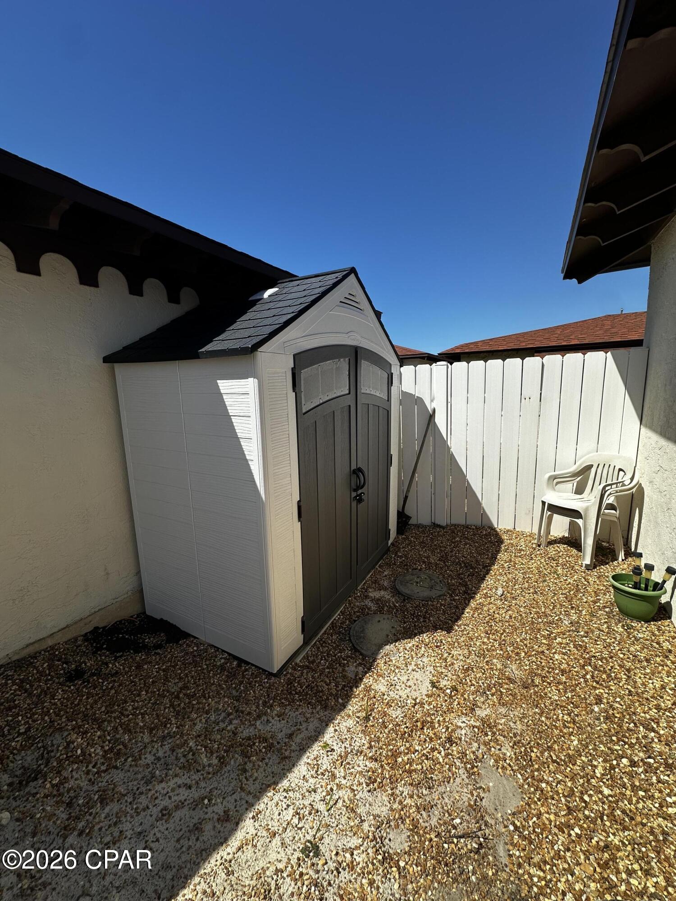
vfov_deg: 102.1
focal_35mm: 14
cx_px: 338
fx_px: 365
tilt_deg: -8.6
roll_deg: +0.8
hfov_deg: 85.7
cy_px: 450
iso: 50
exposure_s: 1/1825
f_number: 2.2
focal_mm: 2.22
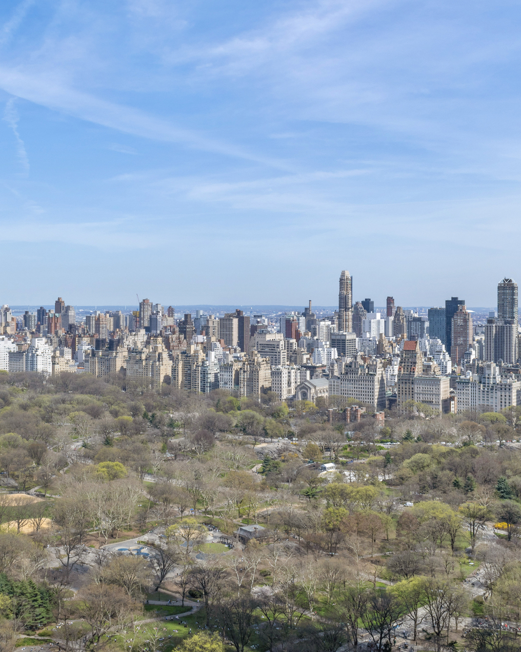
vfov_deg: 41.4
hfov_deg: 33.6
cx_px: 223
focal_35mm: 45
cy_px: 327
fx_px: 862
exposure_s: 1/125
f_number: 8
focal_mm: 21
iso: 100
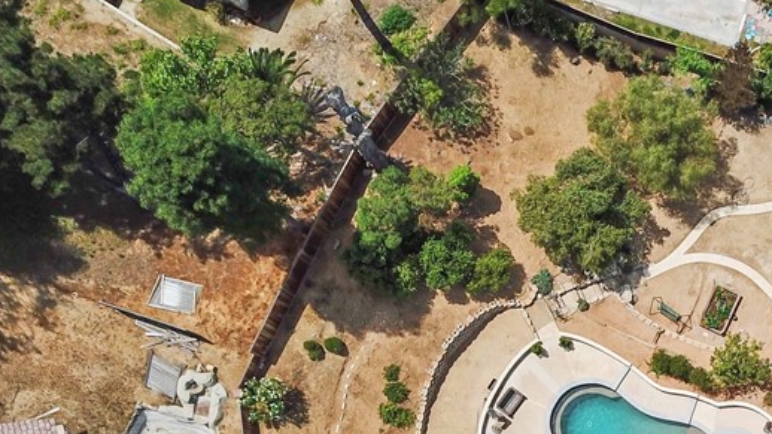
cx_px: 736
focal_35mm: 56
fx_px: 1146
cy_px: 535
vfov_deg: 20.0
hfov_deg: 34.5
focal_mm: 4.73
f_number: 2.2
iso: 100
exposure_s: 1/2000
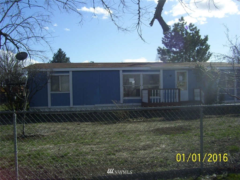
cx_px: 120
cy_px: 90
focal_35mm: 36
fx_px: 250
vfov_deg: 39.7
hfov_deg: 51.4
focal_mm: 6
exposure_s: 1/500
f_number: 4.8
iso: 80
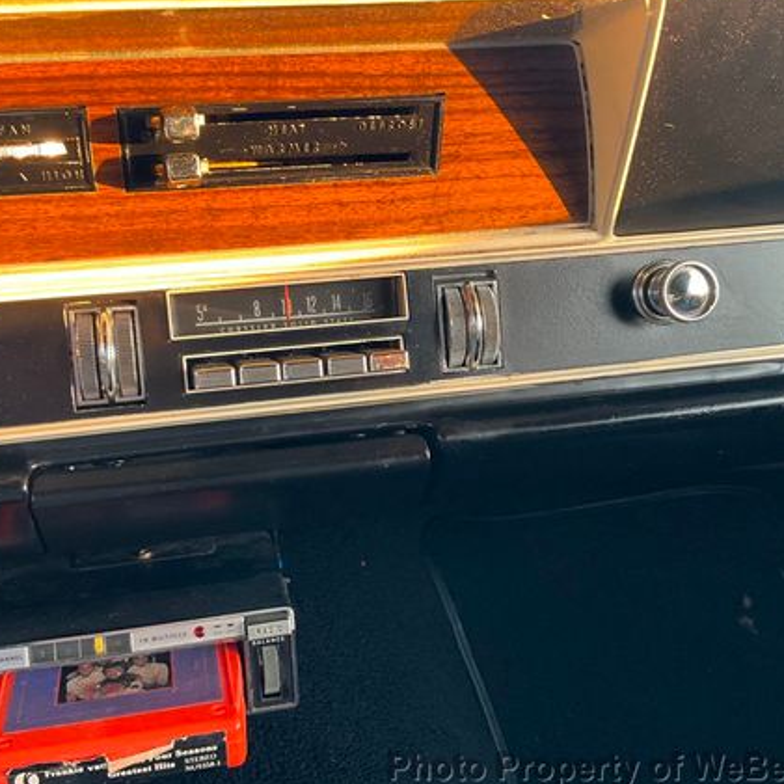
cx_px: 359
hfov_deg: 42.8
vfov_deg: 42.8
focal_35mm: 39
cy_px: 359
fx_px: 999
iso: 64
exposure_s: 1/103
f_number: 1.8
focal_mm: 3
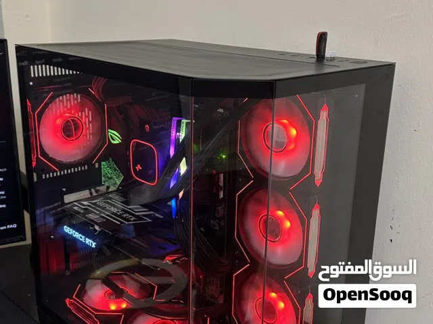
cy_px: 162
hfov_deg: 71.6
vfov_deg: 56.8
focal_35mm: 24
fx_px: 300
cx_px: 216
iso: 160
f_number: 1.78
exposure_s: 1/100
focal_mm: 6.86
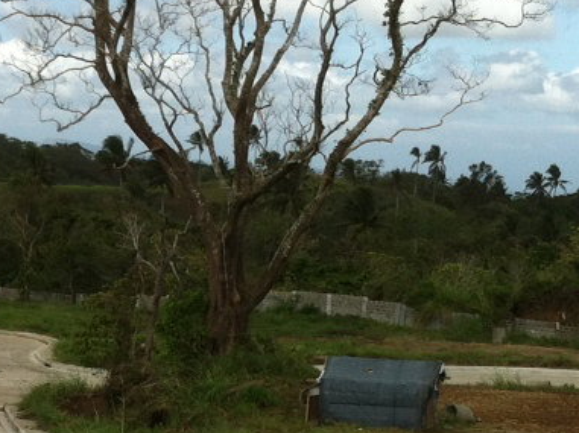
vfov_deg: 12.3
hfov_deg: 16.4
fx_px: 1989
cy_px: 398
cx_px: 68
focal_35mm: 119
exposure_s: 1/938
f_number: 2.8
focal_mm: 3.85
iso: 80
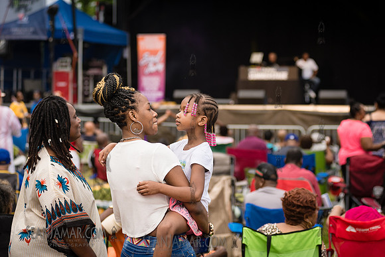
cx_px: 192
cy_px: 128
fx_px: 984
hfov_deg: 22.1
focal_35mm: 92
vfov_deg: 14.9
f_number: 4
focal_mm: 92
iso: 400
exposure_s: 1/500
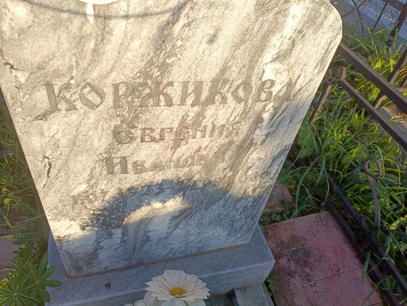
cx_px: 204
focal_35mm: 25
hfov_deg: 69.4
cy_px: 153
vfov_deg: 54.9
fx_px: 294
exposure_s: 1/535
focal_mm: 4.76
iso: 116
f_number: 1.69
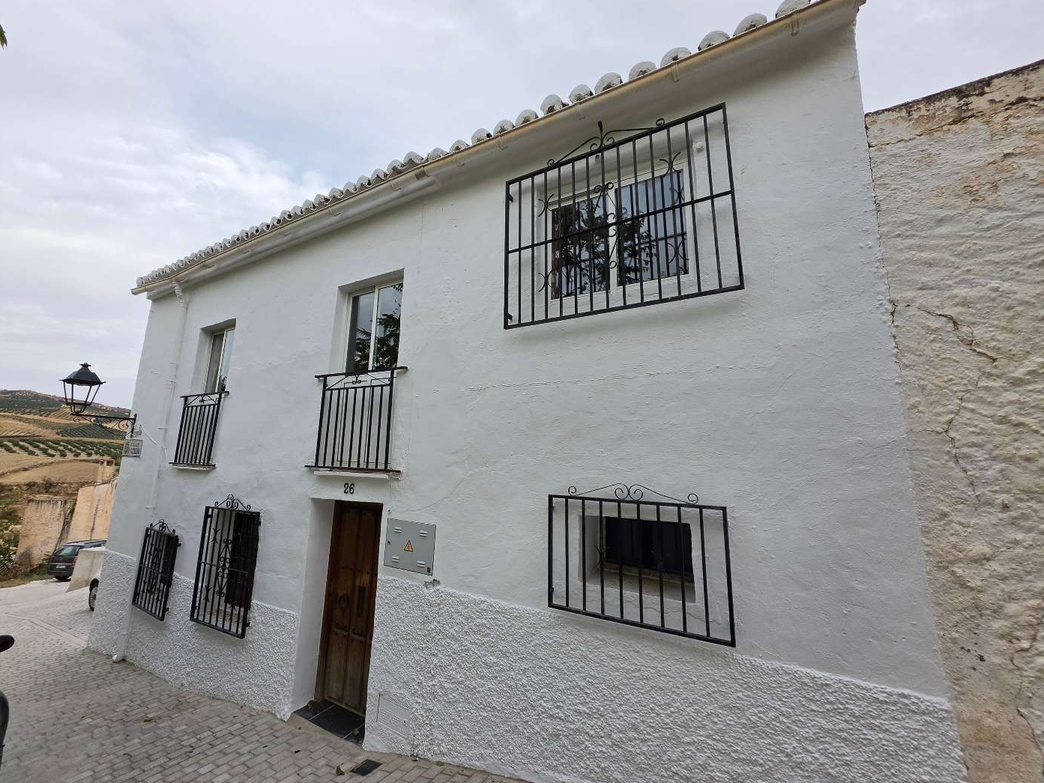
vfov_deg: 85.7
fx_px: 422
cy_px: 381
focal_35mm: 14
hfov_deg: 101.9
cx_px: 486
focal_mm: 2.2
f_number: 1.9
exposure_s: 1/927
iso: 32
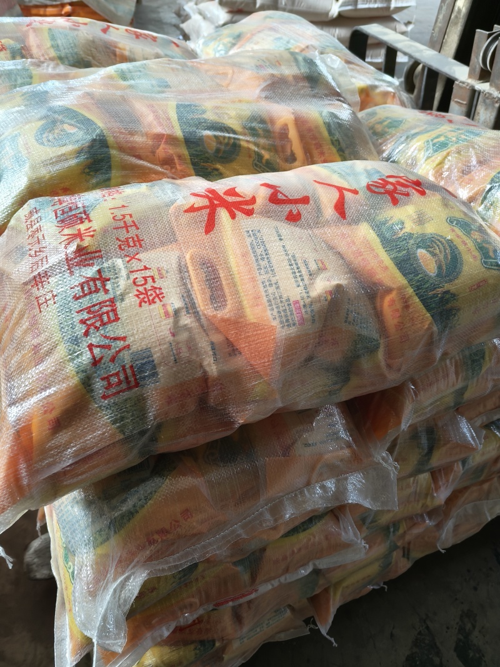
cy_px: 334
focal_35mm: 24
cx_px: 250
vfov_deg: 71.6
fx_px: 462
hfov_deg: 56.8
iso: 125
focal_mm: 5.59
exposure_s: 1/100
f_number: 1.8
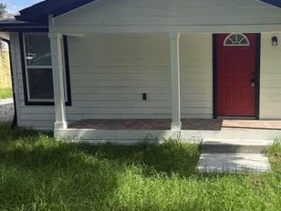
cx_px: 218
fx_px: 317
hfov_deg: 45.8
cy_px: 99
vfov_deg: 36.8
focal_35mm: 39
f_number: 1.78
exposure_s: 1/2445
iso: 80
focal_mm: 6.76
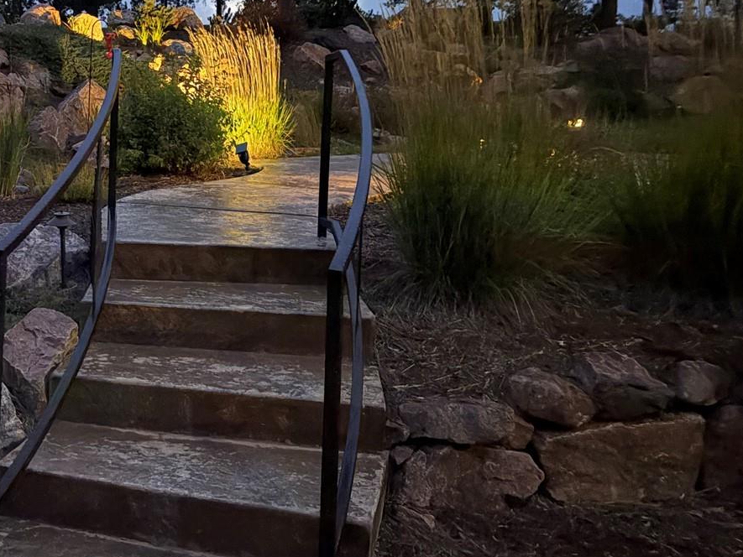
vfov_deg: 30.5
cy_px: 160
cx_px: 84
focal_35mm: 47
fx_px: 1009
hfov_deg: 37.9
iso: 1600
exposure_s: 1/9
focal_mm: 5.96
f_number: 1.6
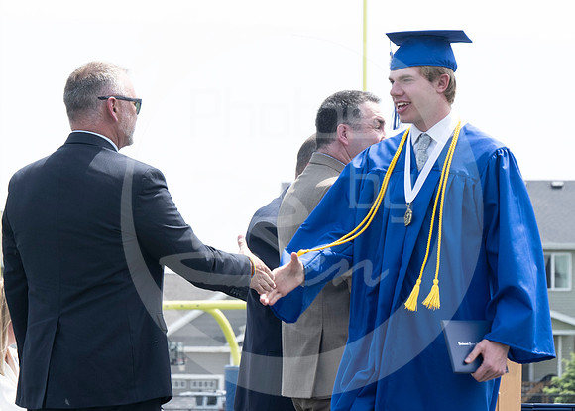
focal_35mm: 267
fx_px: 4367
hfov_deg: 7.5
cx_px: 195
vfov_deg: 5.4
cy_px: 173
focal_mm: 90
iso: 200
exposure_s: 1/250
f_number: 7.1
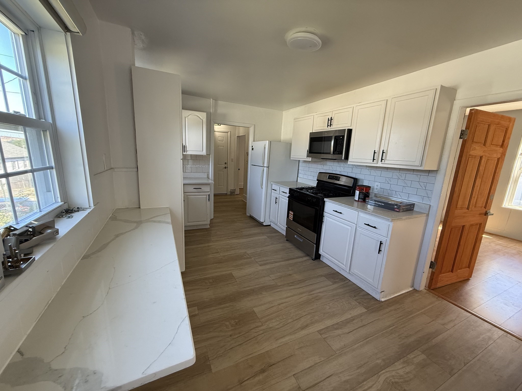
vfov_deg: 85.7
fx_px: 211
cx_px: 261
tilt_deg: -11.1
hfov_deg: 102.1
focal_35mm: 14
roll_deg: -2.9
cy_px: 196
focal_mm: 2.22
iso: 250
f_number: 2.2
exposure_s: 1/120
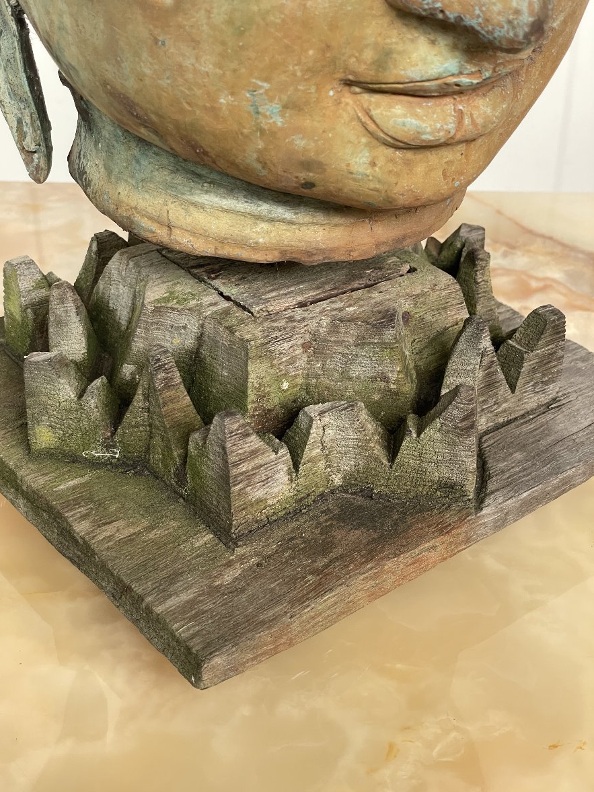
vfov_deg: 36.2
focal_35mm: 53
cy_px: 399
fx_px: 1212
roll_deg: -0.1
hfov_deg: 27.5
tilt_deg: -29.4
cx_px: 294
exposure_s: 1/99
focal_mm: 6
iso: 200
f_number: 2
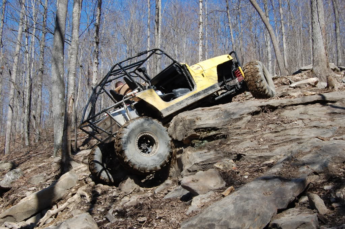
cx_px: 172
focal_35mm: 39
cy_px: 114
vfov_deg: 34.1
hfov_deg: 49.6
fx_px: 373
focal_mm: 26
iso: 200
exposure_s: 1/320
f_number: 9
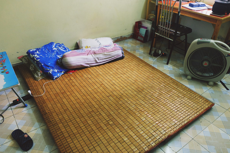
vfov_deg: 47.9
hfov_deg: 67.4
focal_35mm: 27
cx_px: 115
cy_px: 76
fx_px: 172
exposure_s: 1/30
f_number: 3.6
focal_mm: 18.2
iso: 1250
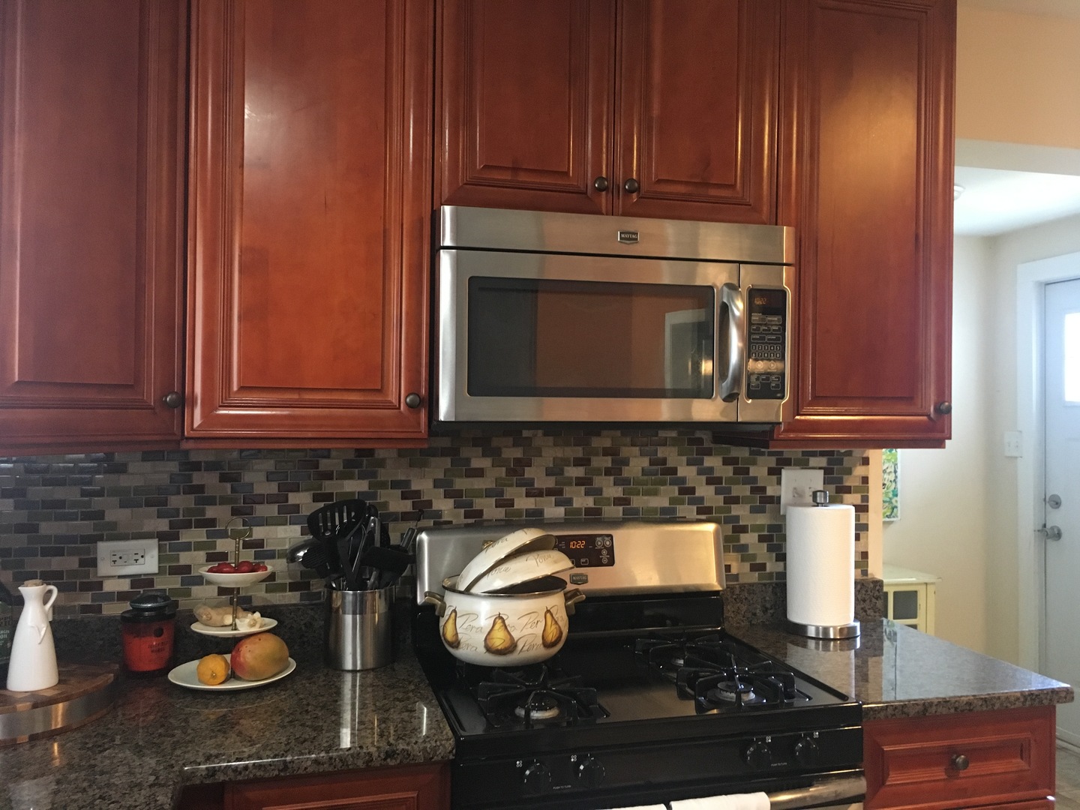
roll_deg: +0.4
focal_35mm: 29
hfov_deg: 61.7
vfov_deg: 48.2
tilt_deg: +0.0
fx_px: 905
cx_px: 540
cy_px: 405
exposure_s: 1/15
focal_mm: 4.15
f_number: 2.2
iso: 200
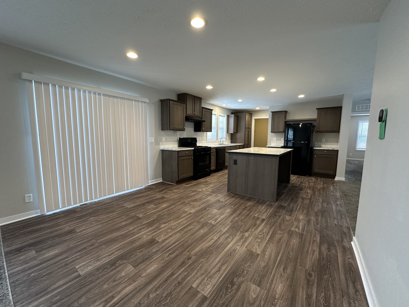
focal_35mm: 14
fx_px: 165
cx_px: 204
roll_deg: -0.7
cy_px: 154
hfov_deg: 102.1
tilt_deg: -6.2
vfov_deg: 85.7
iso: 320
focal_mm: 2.22
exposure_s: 1/120
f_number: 2.2
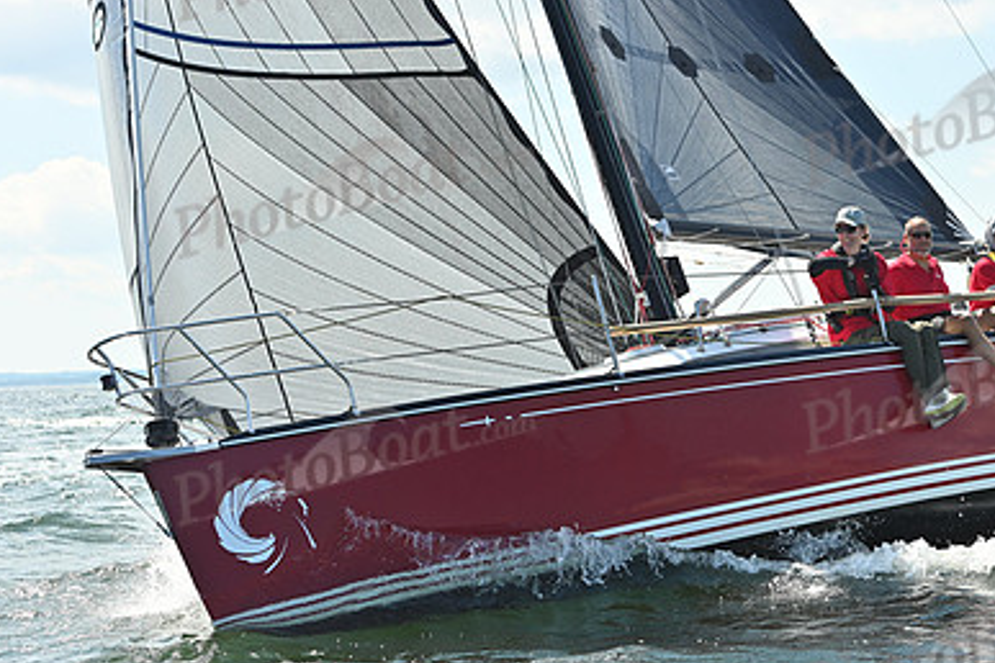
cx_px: 671
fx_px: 2902
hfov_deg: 19.4
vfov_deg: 13.0
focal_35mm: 105
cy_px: 289
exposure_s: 1/1250
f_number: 6.3
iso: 250
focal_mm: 70
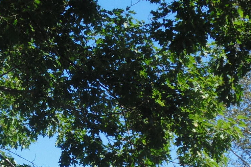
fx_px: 1039
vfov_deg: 9.0
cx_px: 46
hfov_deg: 13.7
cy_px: 242
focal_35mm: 149
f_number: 3.6
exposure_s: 1/400
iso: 80
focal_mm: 7.4
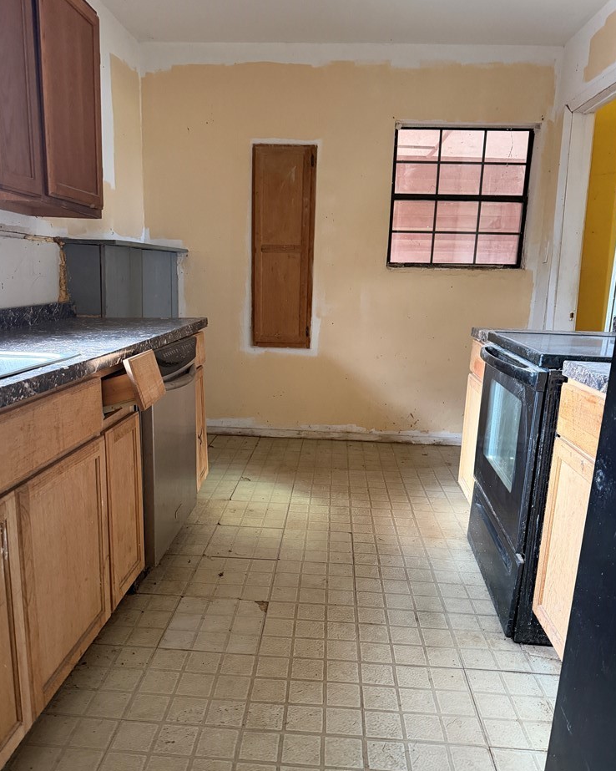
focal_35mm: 26
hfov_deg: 54.9
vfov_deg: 66.0
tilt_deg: -13.2
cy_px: 413
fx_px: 593
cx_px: 300
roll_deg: -1.4
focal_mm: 6.76
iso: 640
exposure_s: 1/60
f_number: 1.78
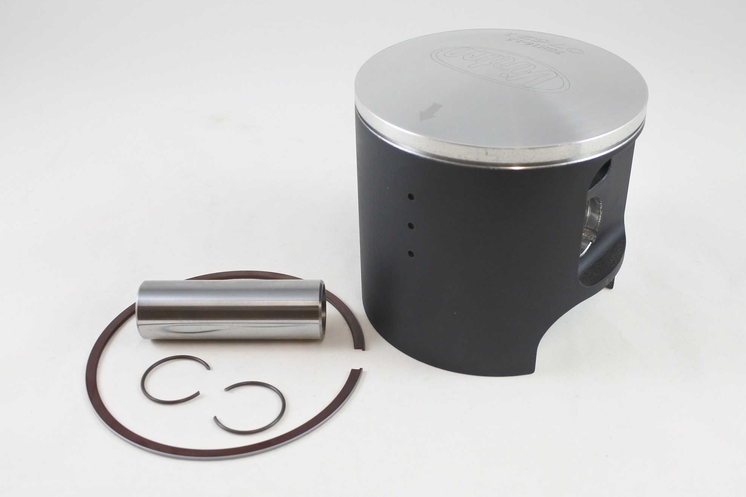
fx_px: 642
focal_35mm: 31
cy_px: 249
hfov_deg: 60.3
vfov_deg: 42.3
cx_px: 374
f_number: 3.8
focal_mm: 11.4
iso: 400
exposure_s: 1/125
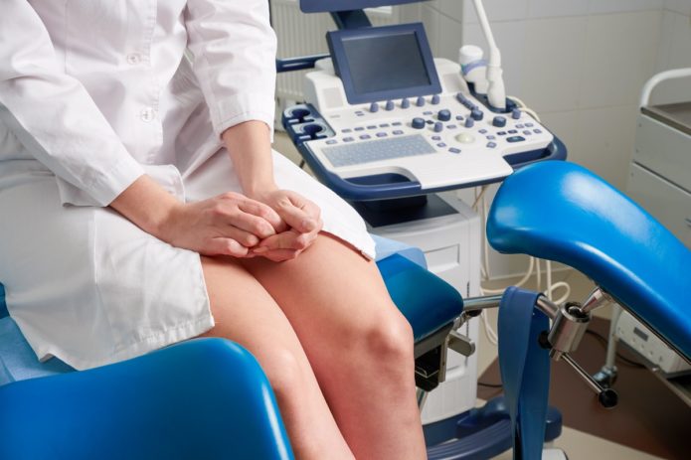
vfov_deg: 27.0
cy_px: 230
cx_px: 346
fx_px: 959
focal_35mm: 50
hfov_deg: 39.6
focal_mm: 50
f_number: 9
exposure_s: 1/125
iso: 400
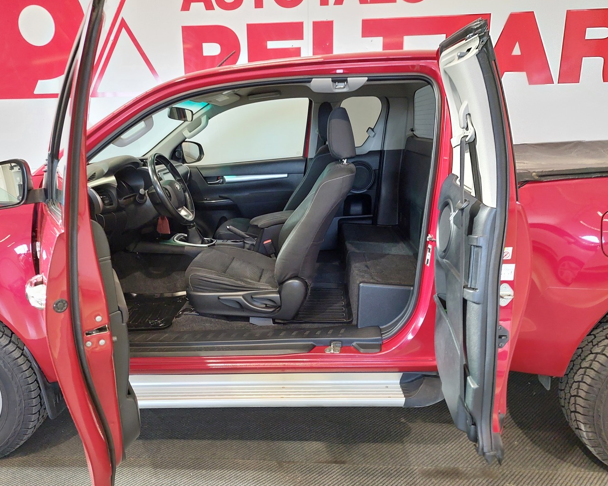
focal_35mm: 27
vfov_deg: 53.2
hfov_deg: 64.0
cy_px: 249
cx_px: 282
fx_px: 486
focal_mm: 5.23
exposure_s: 1/50
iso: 200
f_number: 1.8
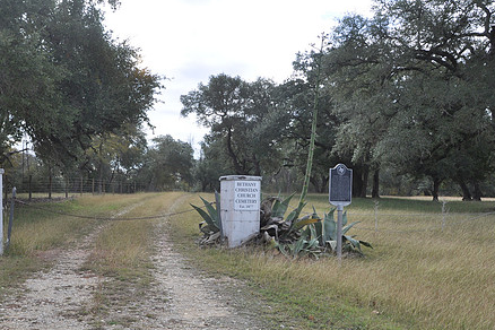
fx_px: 573
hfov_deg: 46.2
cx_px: 174
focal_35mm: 42
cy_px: 214
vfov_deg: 31.9
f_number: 11
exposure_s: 1/125
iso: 200
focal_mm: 21
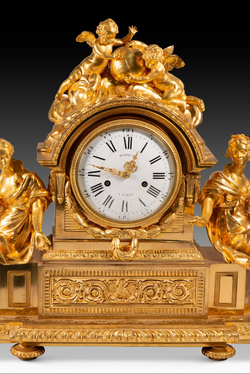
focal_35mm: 105
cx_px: 125
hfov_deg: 13.1
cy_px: 187
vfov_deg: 19.4
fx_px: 1093
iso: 100
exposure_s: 1/2.5
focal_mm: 105
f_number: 16
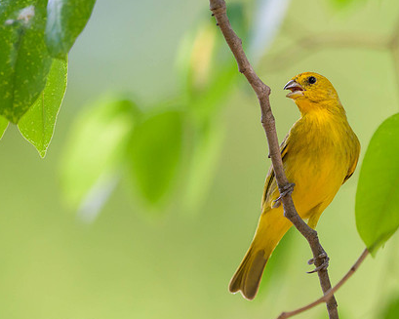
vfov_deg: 1.2
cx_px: 366
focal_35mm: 1323
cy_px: 150
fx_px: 15619
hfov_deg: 1.5
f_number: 4
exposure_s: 1/1250
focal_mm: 400
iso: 500
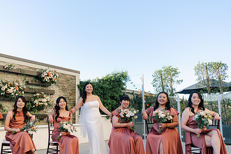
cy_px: 83
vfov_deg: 33.4
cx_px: 91
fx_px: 257
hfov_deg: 48.1
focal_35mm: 40
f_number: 2.8
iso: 72
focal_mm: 28
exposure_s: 1/250
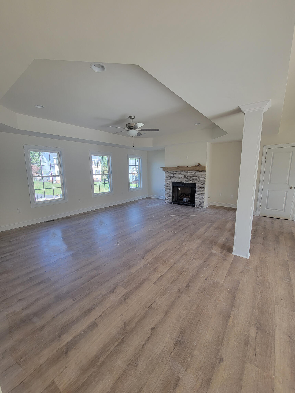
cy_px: 196
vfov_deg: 106.2
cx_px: 148
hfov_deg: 89.9
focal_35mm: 13
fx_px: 148
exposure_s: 1/120
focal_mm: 2.2
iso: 80
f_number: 2.2
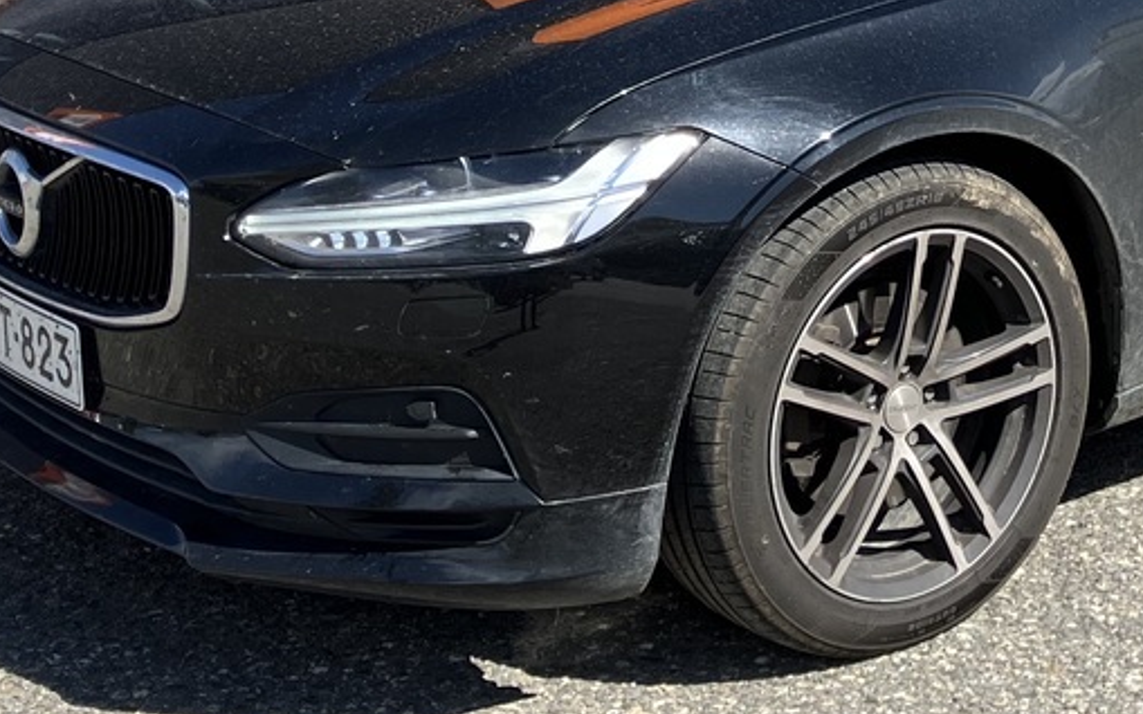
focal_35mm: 84
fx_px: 2616
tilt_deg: +1.0
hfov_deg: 23.6
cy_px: -348
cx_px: 1139
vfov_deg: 14.5
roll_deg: -0.3
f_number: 1.8
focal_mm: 3.99
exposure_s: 1/1080
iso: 32
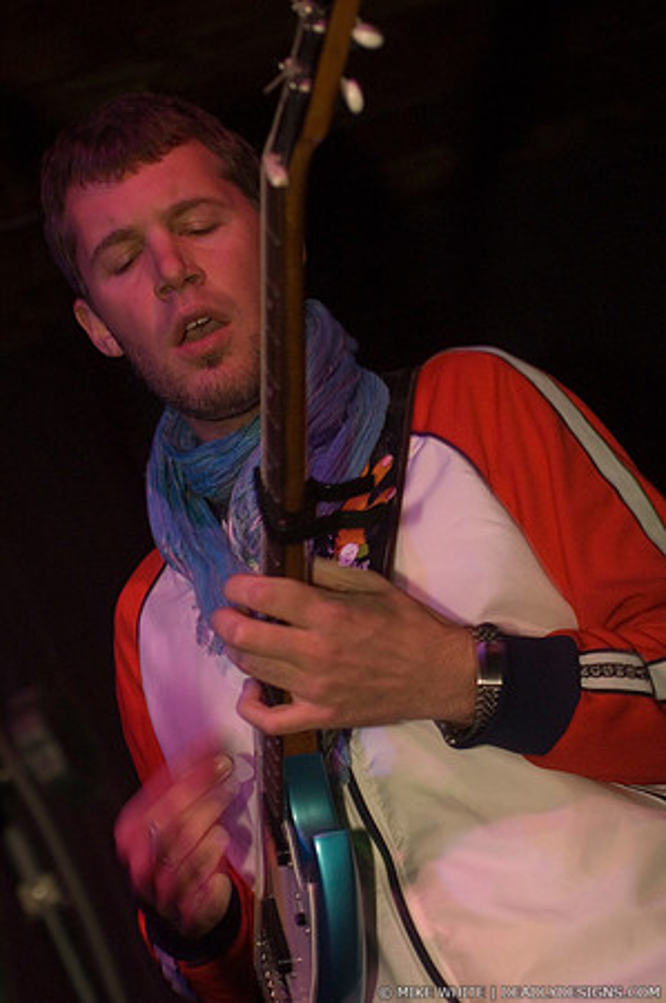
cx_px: 333
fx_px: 2169
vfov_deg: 26.0
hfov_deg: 17.5
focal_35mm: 78
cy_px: 502
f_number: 3.2
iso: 800
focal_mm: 52
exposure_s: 1/40
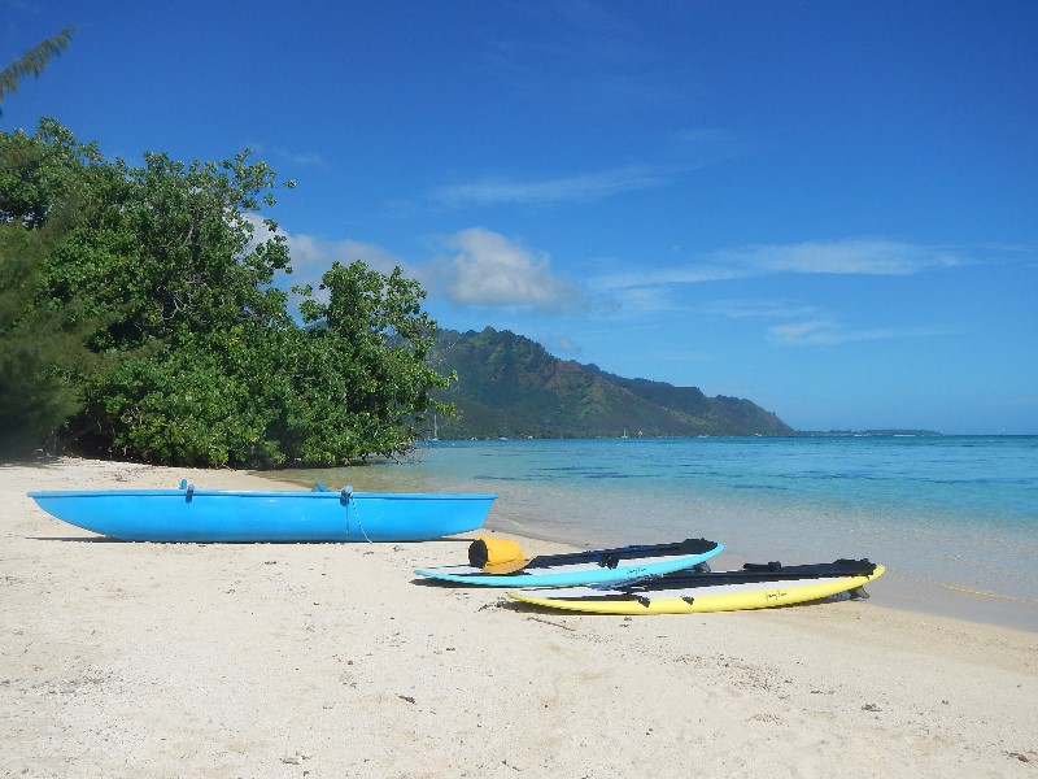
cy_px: 390
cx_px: 519
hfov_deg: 55.4
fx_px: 990
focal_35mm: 33
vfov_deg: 42.9
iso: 125
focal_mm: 5.9
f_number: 7.9
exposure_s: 1/400
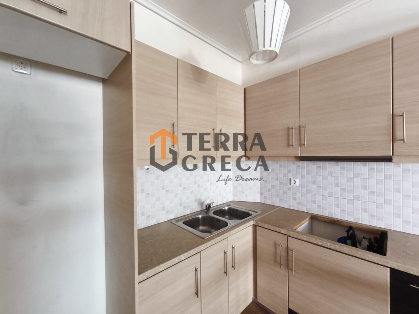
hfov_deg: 98.2
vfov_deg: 81.7
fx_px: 182
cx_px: 210
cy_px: 157
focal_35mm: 15
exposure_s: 1/33.3
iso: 500
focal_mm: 1.91
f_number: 2.2
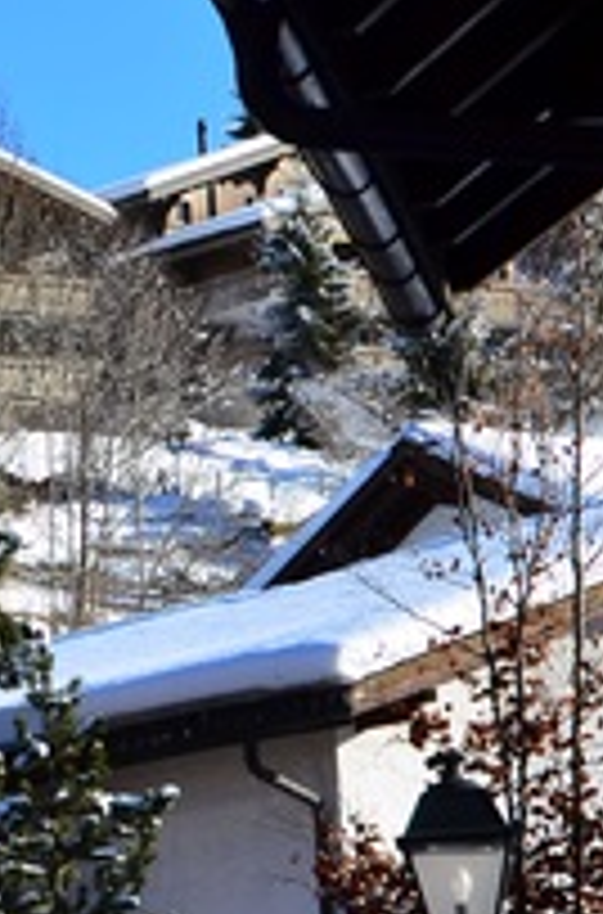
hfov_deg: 5.7
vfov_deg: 8.7
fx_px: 5995
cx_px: -374
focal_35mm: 237
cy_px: 639
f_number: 10
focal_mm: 40
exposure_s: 1/250
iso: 200
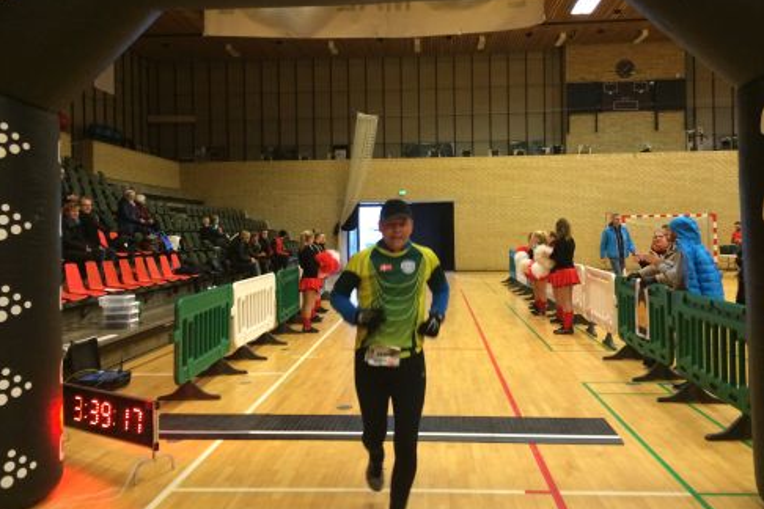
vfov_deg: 42.3
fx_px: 658
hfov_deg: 60.3
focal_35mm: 31
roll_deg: +1.6
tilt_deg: -0.7
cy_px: 225
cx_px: 390
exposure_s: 1/30
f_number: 2.2
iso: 200
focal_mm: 4.15
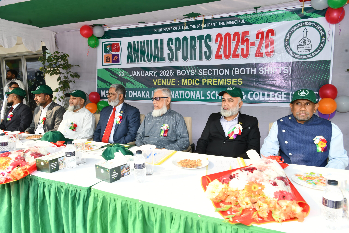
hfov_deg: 73.7
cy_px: 116
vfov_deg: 53.1
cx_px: 174
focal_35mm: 24
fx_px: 233
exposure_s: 1/100
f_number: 9
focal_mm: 24
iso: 400
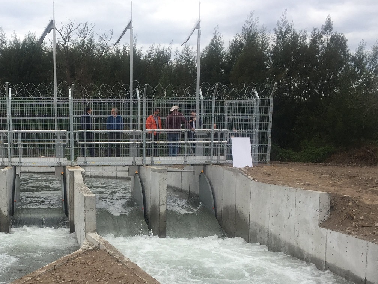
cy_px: 223
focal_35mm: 47
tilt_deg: -9.0
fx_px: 513
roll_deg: -0.1
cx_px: 90
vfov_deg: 30.2
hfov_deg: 39.2
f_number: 2.2
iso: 32
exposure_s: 1/942
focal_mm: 4.15
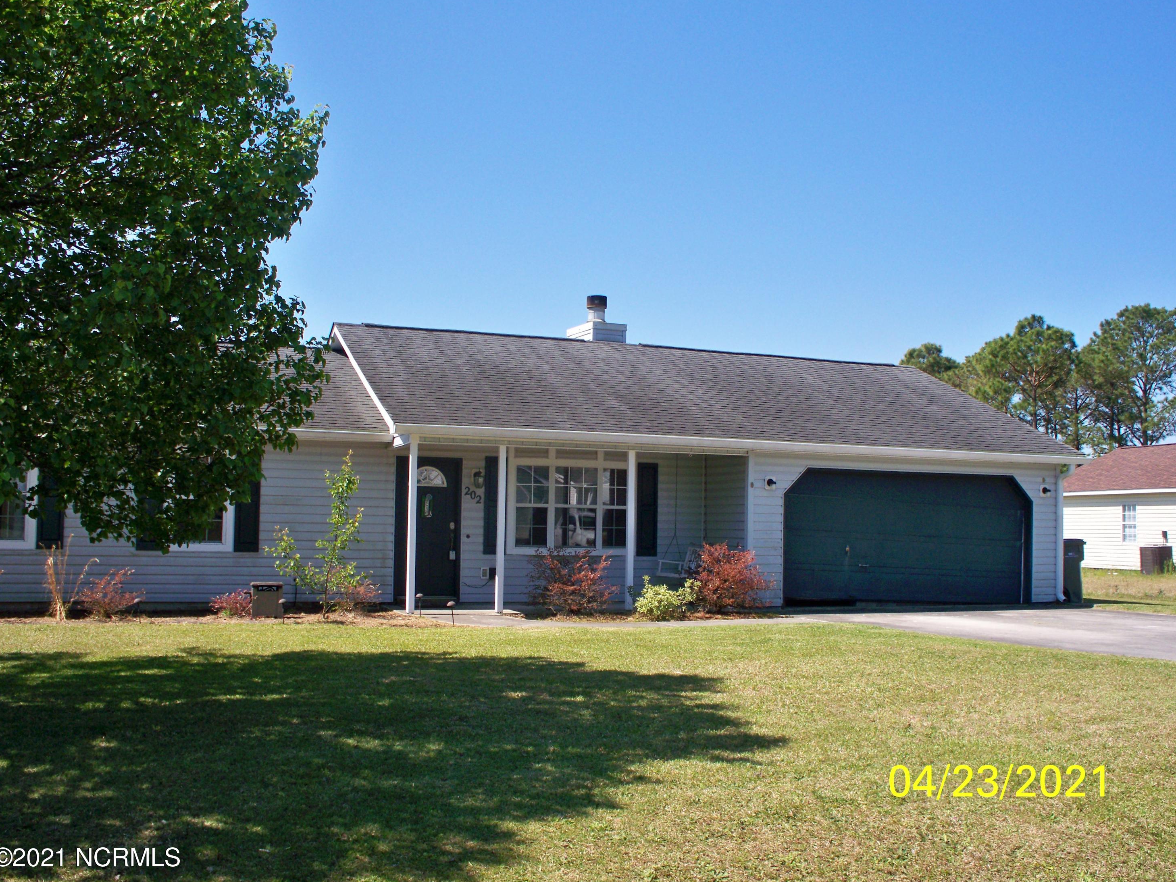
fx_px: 1223
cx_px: 596
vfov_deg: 39.7
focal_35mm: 36
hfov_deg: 51.4
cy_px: 444
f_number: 4.8
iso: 80
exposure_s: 1/500
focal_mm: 7.54
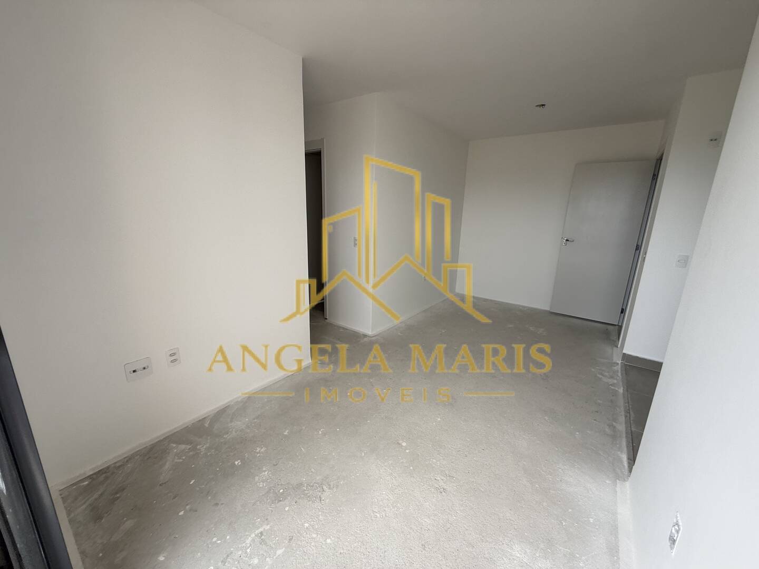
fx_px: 307
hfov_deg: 102.1
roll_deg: -1.2
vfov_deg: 85.7
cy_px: 284
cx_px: 380
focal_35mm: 14
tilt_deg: -10.1
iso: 50
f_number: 2.2
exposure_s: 1/216
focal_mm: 2.22
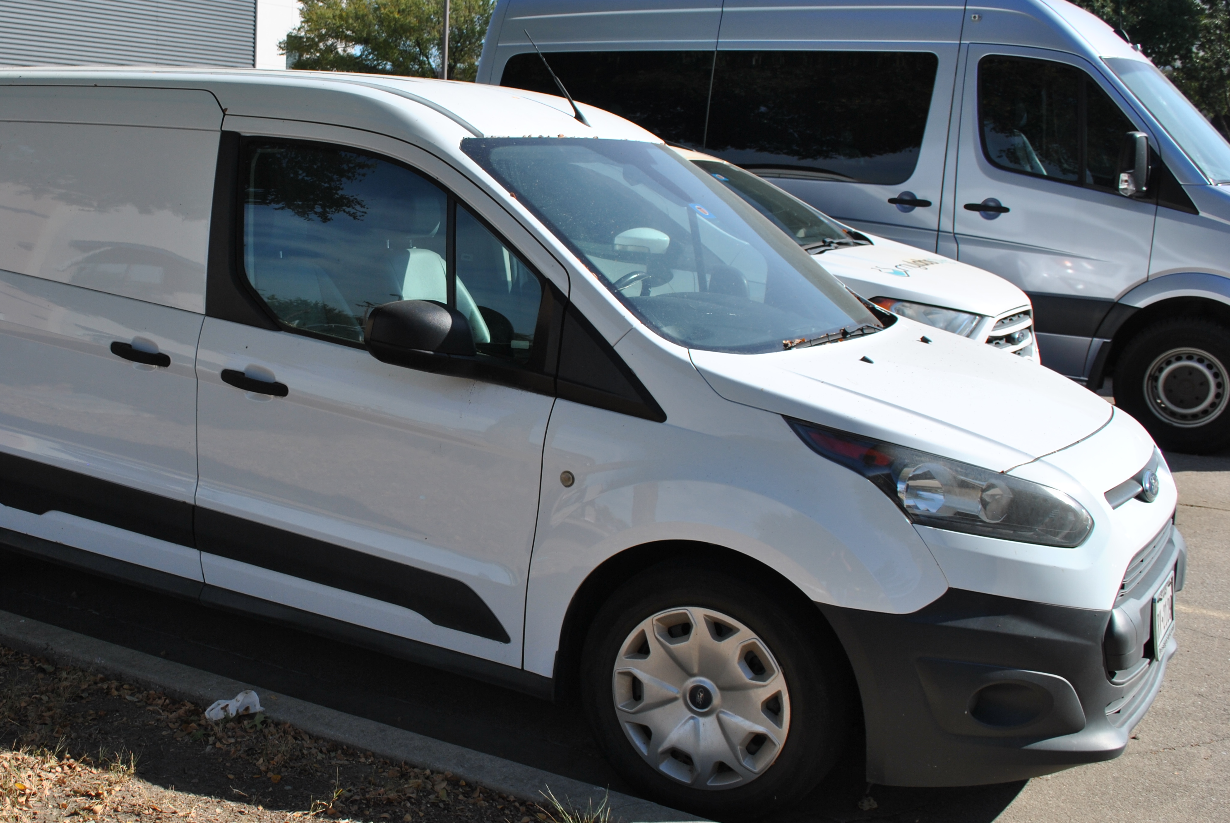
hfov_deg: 44.8
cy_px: 404
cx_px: 432
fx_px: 1471
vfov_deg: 31.3
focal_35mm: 43
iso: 100
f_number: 5.6
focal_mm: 22
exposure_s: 1/400
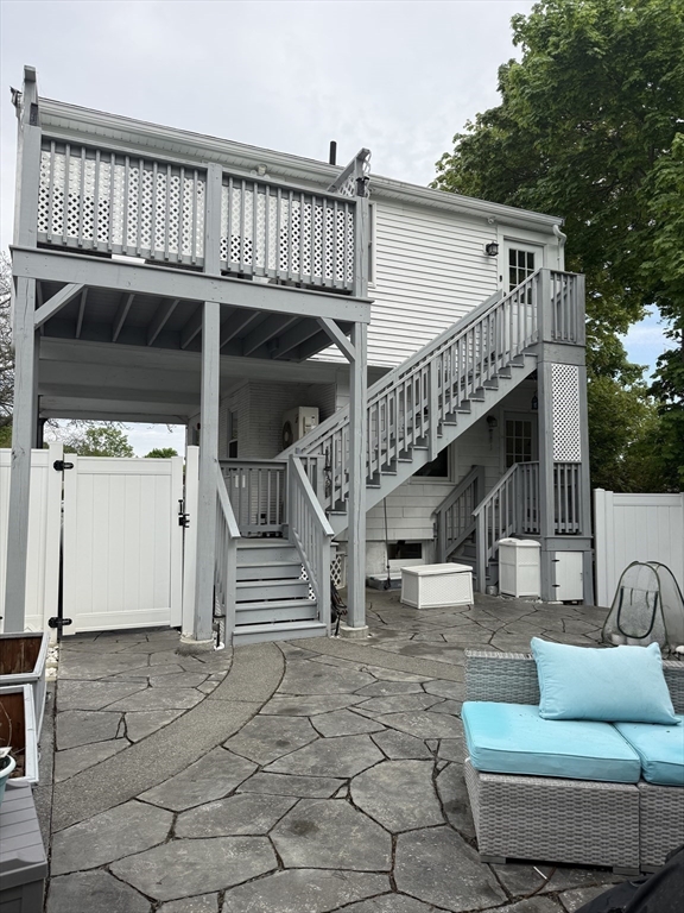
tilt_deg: +5.4
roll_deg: +0.8
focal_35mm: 24
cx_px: 342
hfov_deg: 56.8
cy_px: 456
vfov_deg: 71.6
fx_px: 632
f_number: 1.78
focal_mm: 6.76
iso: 80
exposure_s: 1/2445
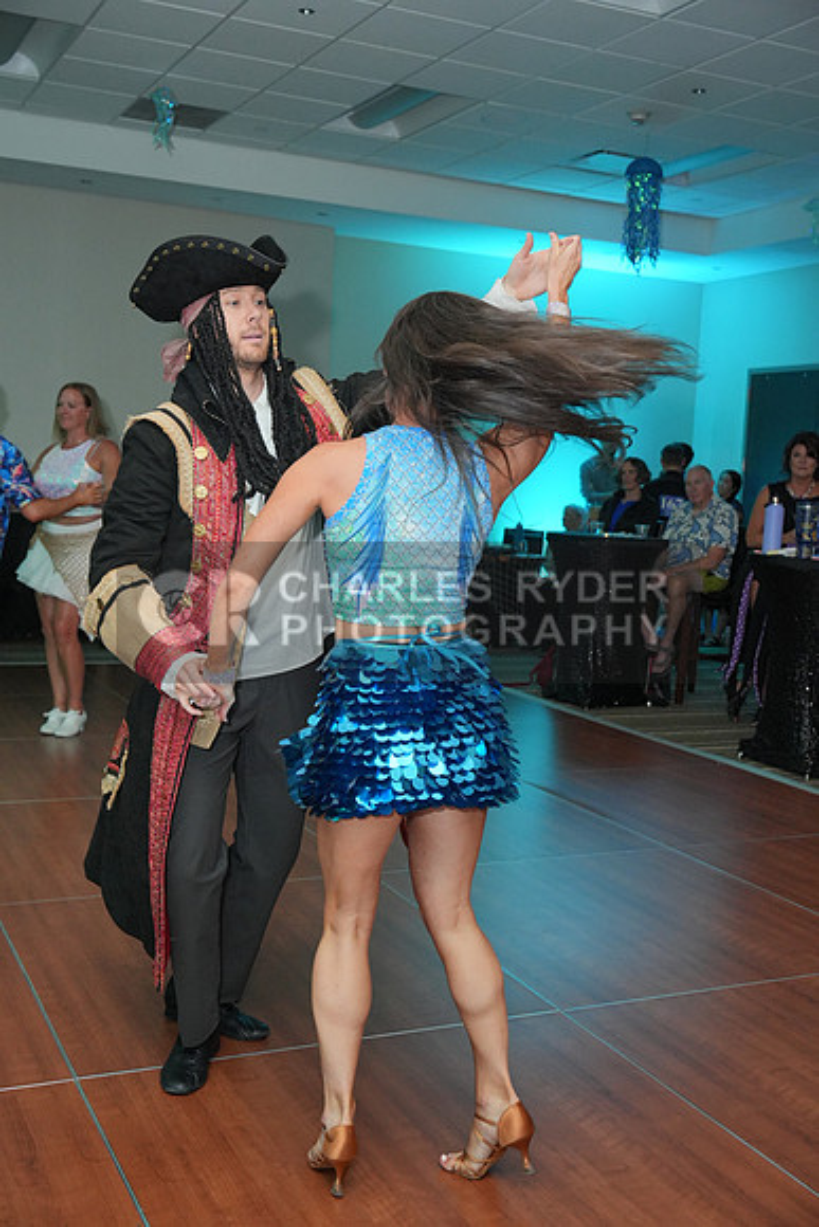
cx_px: 410
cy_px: 614
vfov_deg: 49.5
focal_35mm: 39
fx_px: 1330
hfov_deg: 34.2
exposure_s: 1/200
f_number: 4.5
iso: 3200
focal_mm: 39
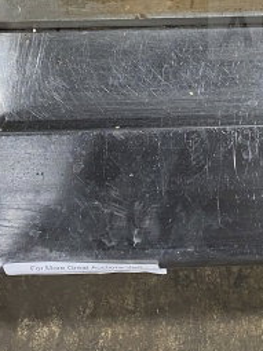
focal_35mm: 83
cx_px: 362
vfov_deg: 22.1
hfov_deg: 16.6
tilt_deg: -70.5
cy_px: -49
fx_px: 842
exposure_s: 1/60
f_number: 1.8
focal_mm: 4.25
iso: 250
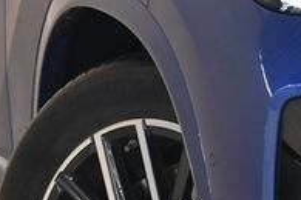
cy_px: -88
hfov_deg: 2.5
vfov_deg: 1.7
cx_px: 449
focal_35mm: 831
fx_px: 6948
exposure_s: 1/25
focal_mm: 90
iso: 640
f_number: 5.3
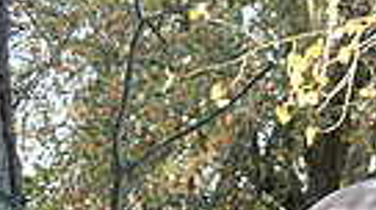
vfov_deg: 3.8
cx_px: 592
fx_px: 3116
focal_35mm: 313
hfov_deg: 6.8
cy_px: 301
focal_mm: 70
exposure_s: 1/1000
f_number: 2.8
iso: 1000
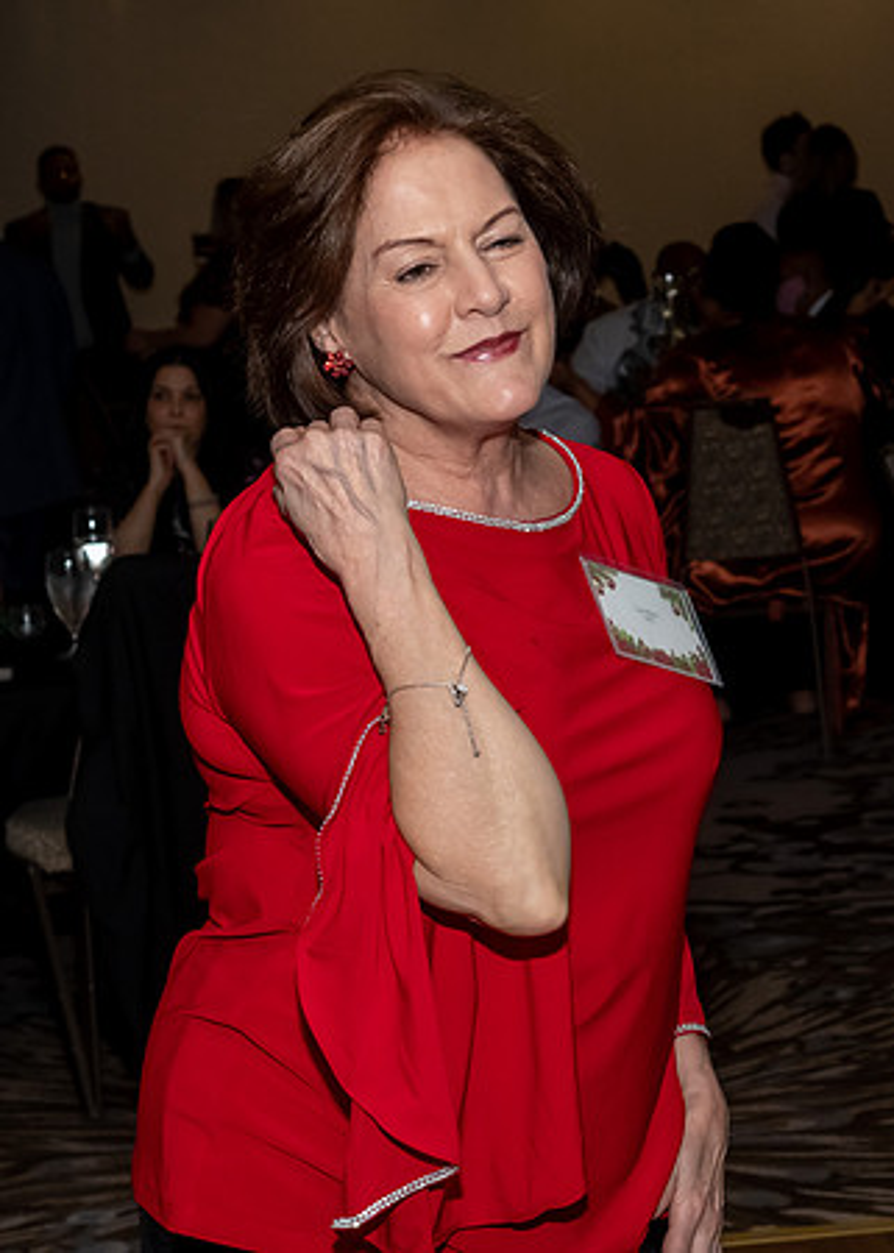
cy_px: 502
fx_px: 3754
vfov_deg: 18.9
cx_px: 659
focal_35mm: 106
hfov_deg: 13.5
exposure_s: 1/250
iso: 500
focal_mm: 40
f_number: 7.1
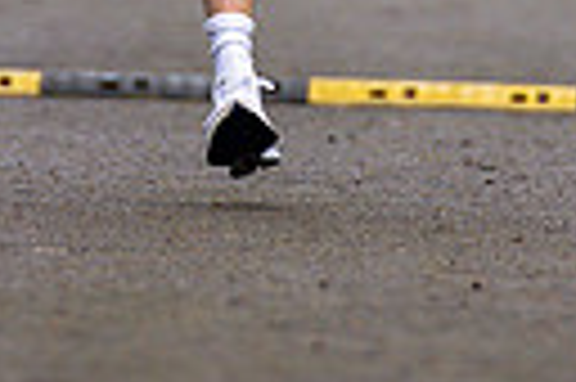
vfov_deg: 0.7
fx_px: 32550
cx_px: 248
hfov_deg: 1.0
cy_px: -431
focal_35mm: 2037
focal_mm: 300
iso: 280
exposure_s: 1/1600
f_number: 2.8
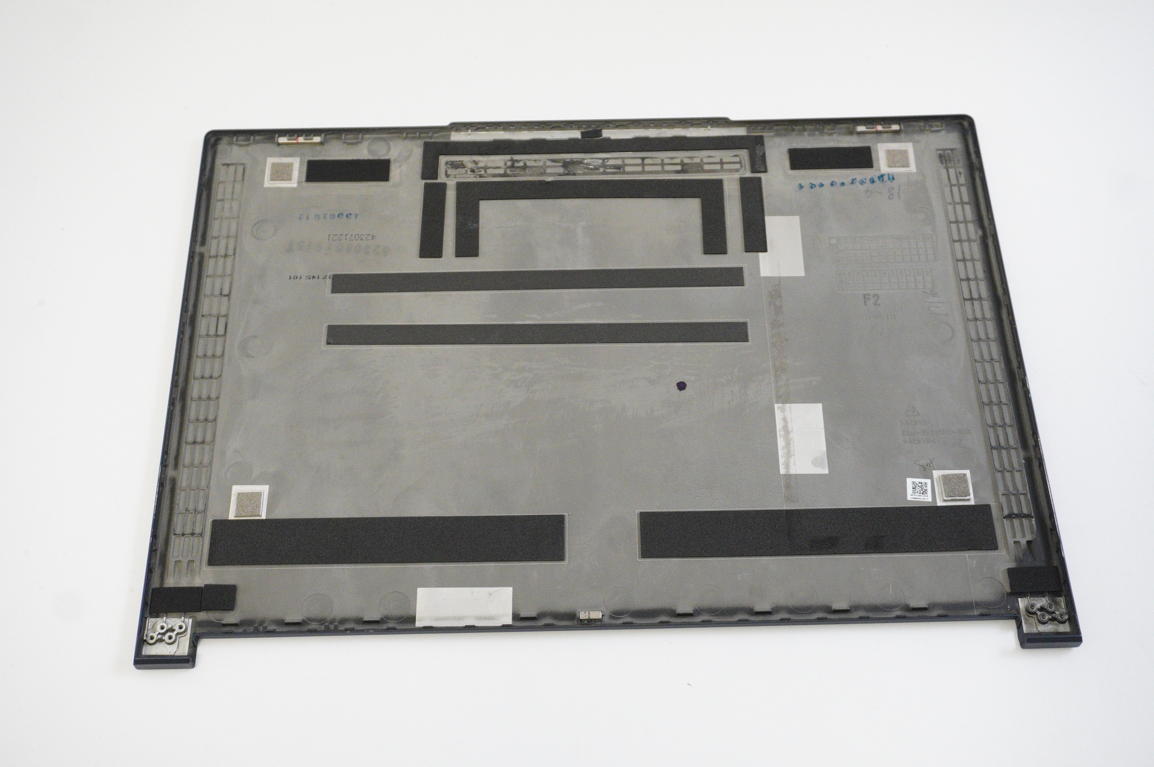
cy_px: 384
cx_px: 577
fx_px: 1201
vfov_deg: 35.4
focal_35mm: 38
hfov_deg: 51.3
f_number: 5.6
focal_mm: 25
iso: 4000
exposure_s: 1/160
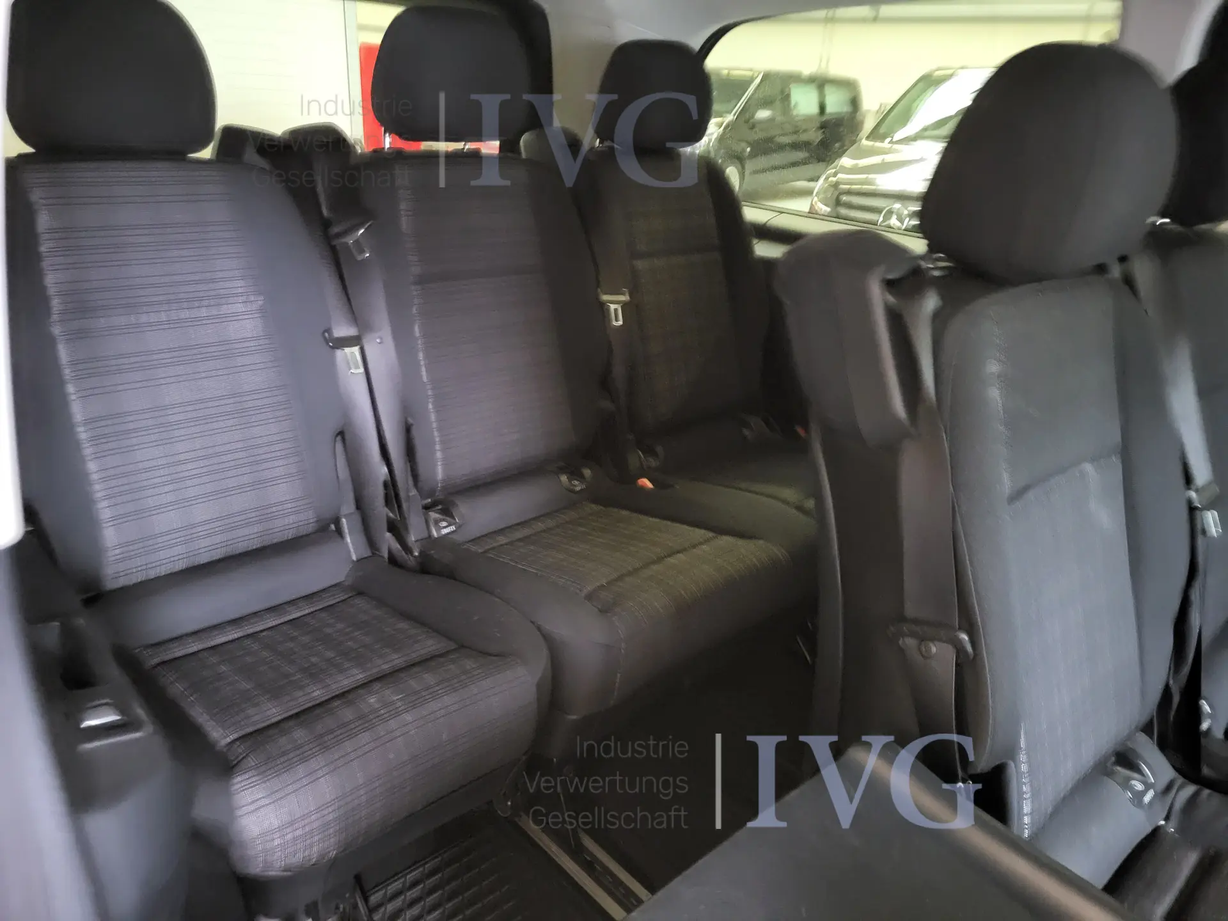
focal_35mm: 26
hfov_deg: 67.3
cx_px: 614
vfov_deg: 53.1
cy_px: 460
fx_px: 922
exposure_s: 1/14.3
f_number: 1.8
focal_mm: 5.4
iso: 1250
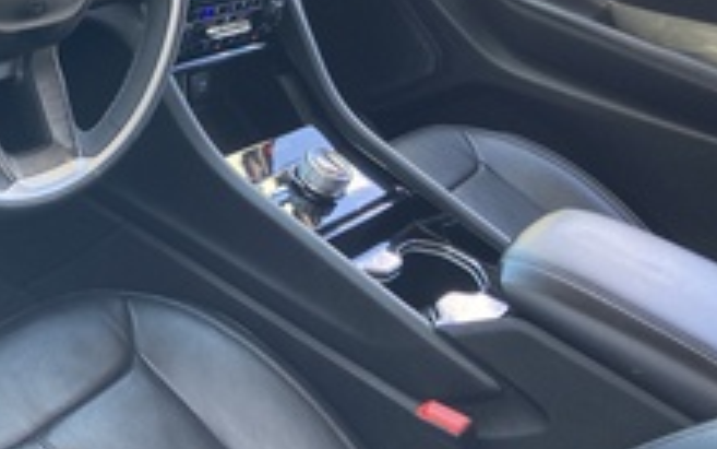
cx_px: 108
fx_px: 1114
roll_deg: -13.4
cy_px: 97
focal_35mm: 57
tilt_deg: -26.0
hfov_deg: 34.2
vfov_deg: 22.5
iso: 80
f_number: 1.8
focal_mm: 3.99
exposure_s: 1/111
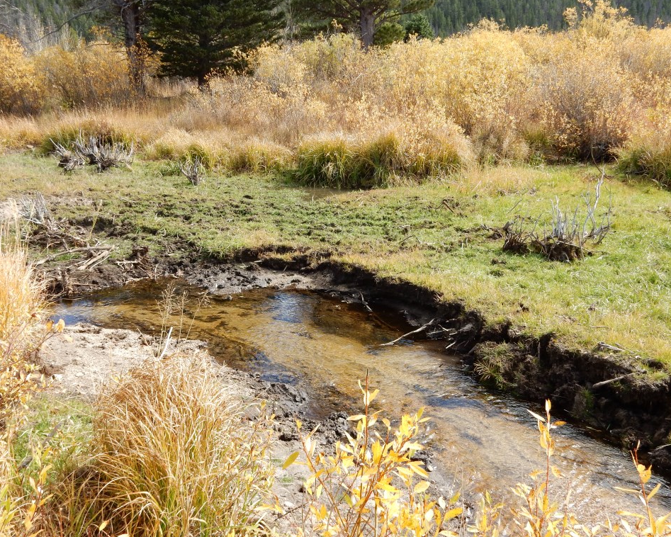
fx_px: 755
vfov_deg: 39.2
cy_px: 269
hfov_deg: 47.9
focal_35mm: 38
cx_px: 336
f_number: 4
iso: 125
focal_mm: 6.4
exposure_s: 1/250
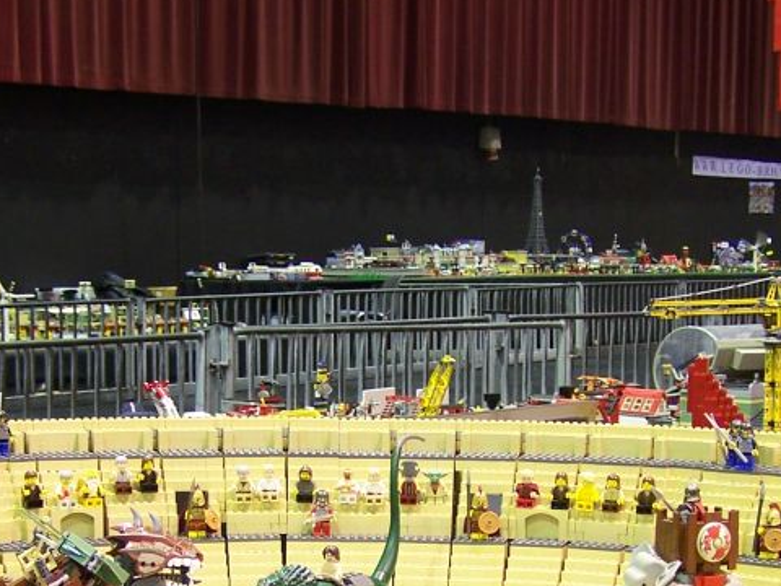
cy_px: 588
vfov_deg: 17.8
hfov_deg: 24.1
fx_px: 1828
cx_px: 390
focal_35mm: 81
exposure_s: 1/2
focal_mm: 6.3
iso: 80
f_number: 2.8
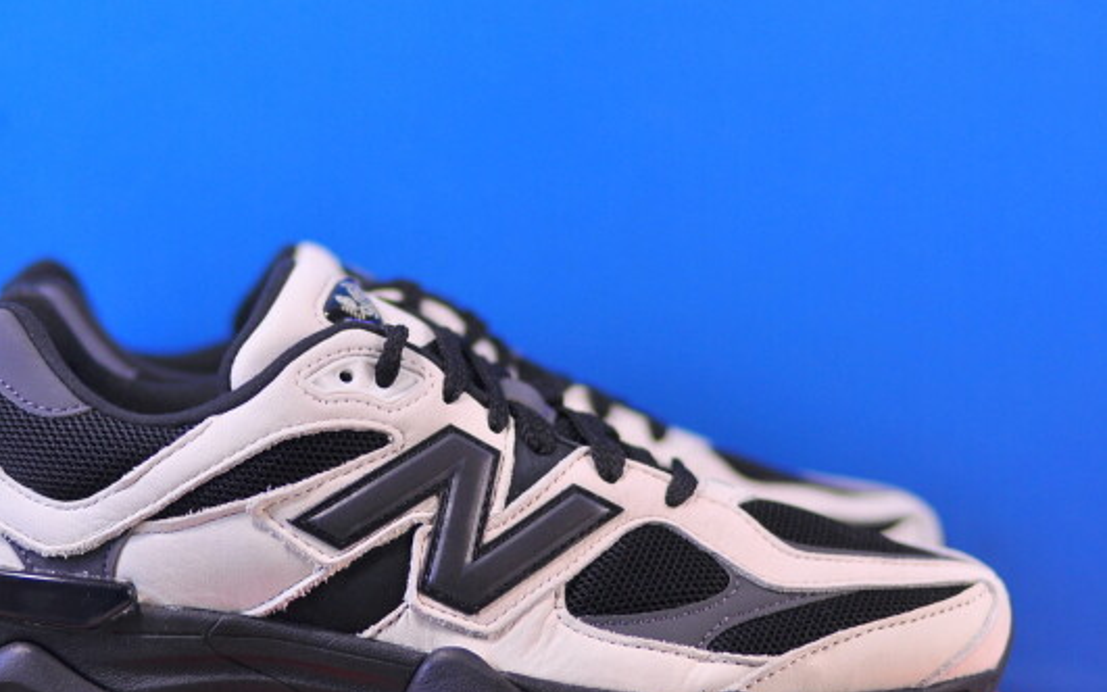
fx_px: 3470
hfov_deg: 18.1
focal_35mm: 115
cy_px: 353
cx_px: 398
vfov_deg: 11.4
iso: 250
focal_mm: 50
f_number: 2
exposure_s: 1/320
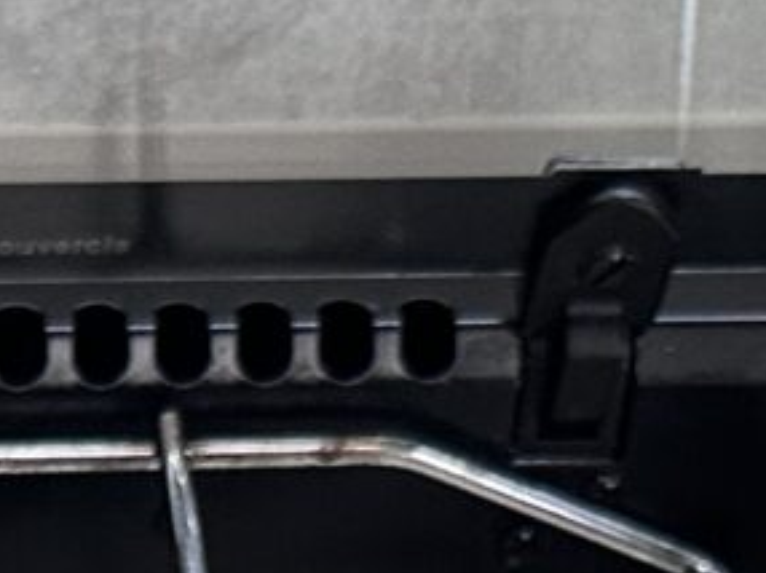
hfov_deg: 11.2
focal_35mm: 172
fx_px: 3803
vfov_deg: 7.6
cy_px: 1665
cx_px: -262
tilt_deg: -46.8
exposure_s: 1/95
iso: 250
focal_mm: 6.86
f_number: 1.78
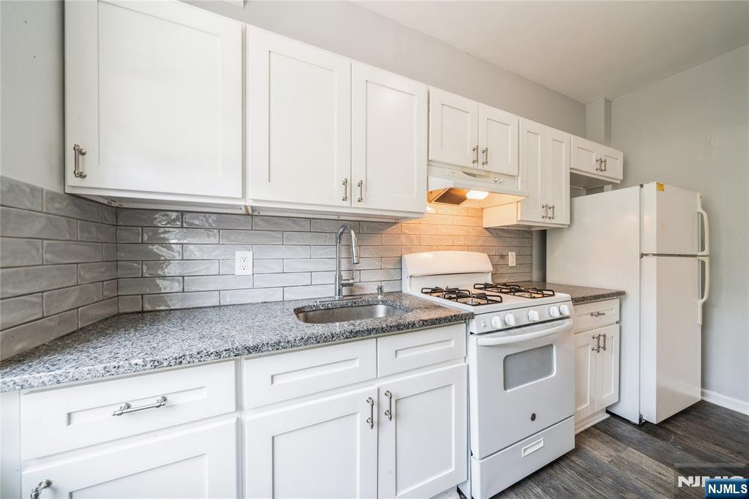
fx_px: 250
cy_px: 250
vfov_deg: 90.0
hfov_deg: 112.6
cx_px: 374
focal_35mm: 12
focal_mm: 12
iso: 250
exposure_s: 1/2.5
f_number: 11
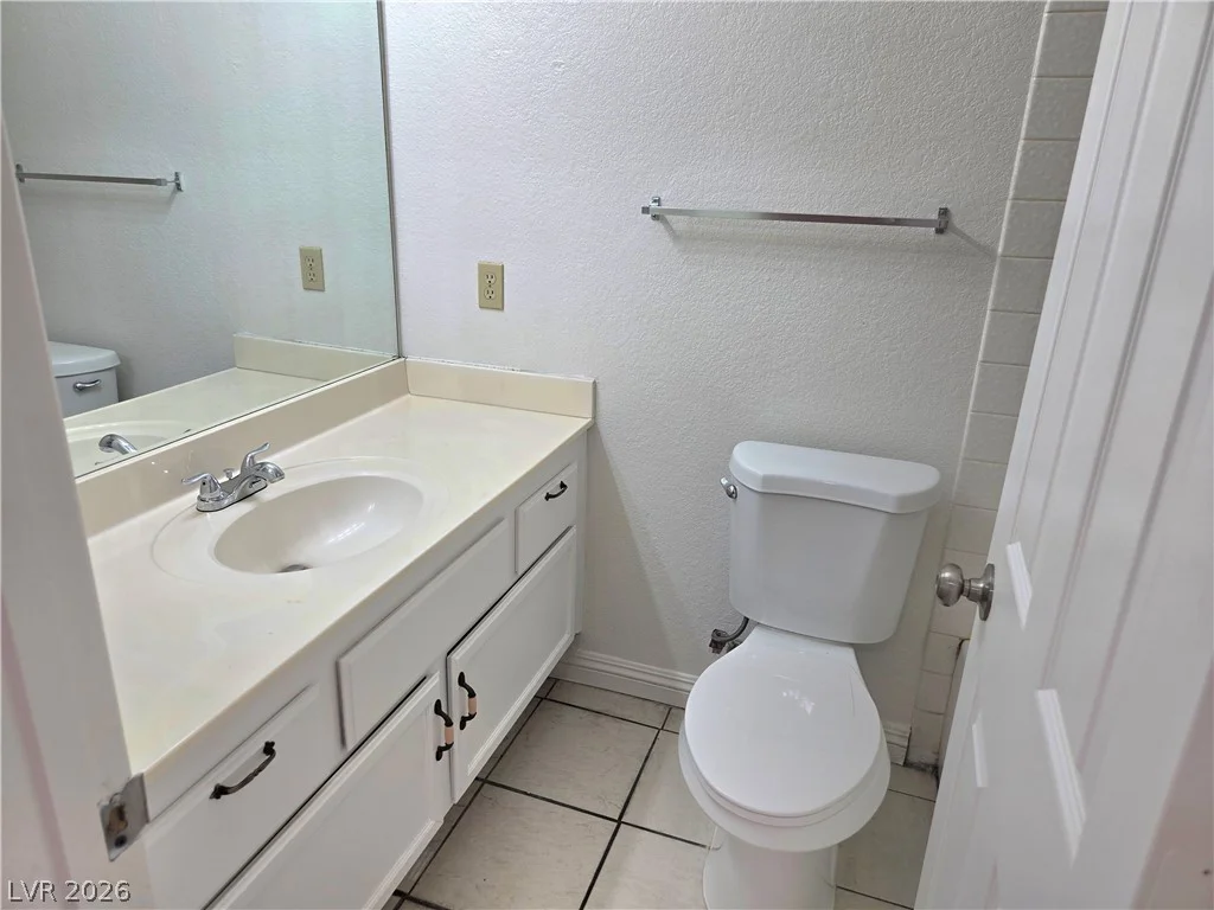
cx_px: 607
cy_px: 455
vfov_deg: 58.9
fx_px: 807
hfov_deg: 73.9
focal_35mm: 23
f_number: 1.8
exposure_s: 1/120
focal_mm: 5.4
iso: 50
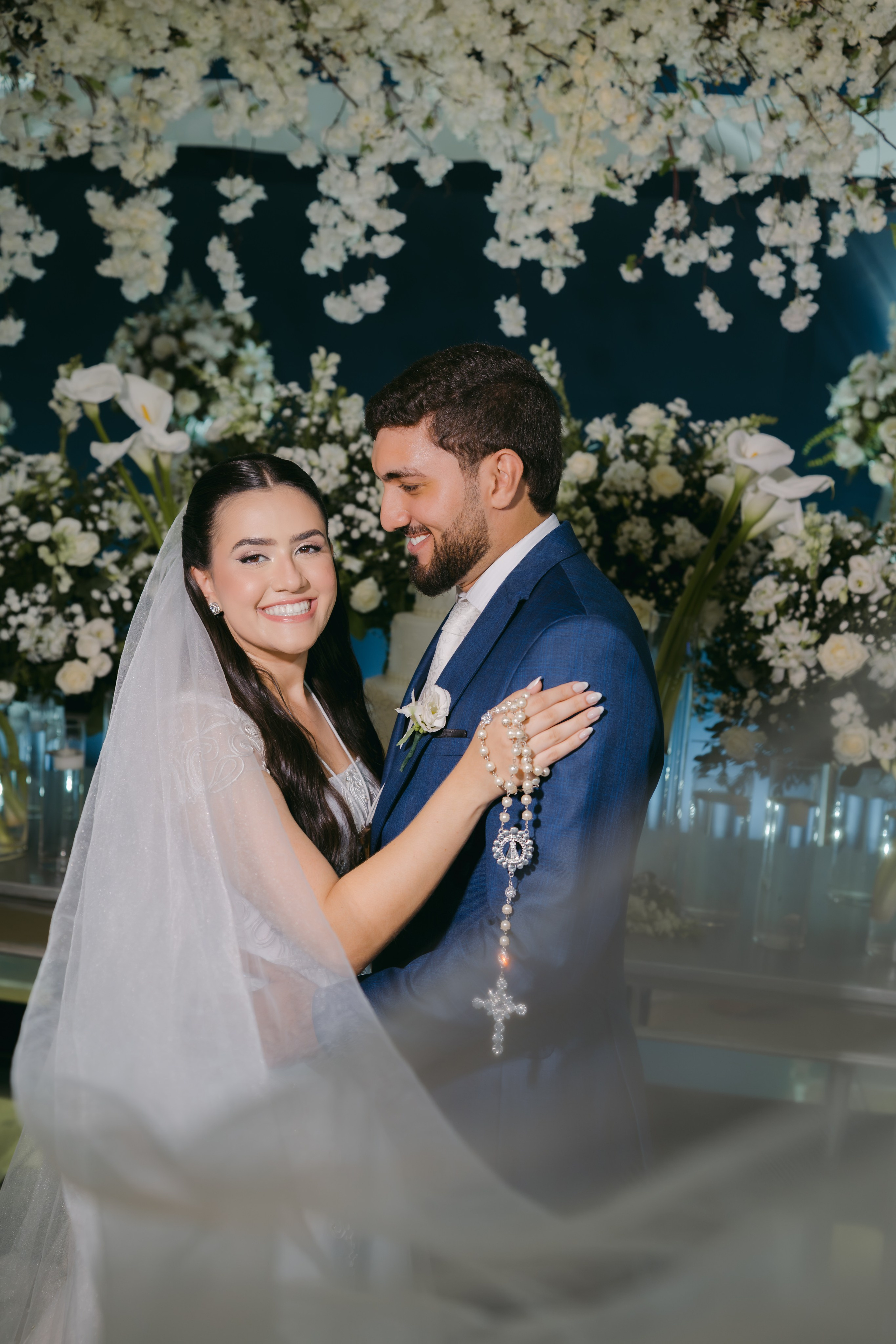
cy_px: 672
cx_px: 448
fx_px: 1307
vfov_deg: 54.4
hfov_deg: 37.9
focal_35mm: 35
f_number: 2.8
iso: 800
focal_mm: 35
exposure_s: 1/160
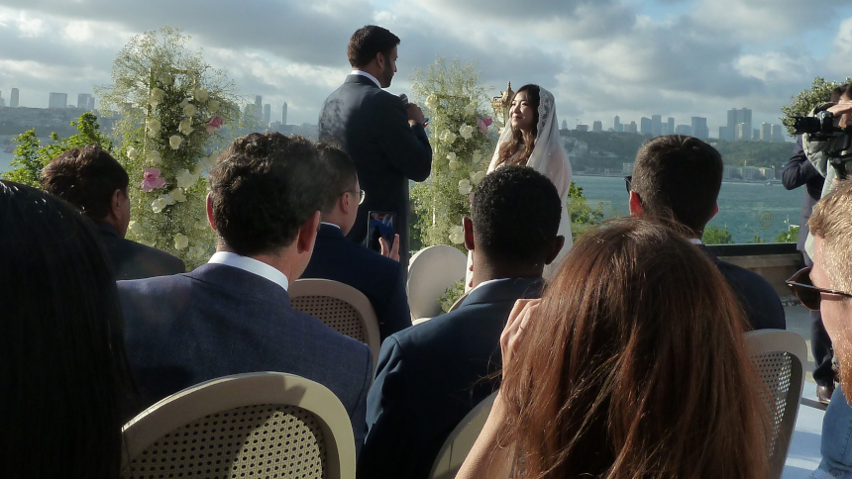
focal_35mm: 38
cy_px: 99
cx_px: 411
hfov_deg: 52.8
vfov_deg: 30.5
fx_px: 859
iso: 125
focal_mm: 4.1
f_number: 4.5
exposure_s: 1/500
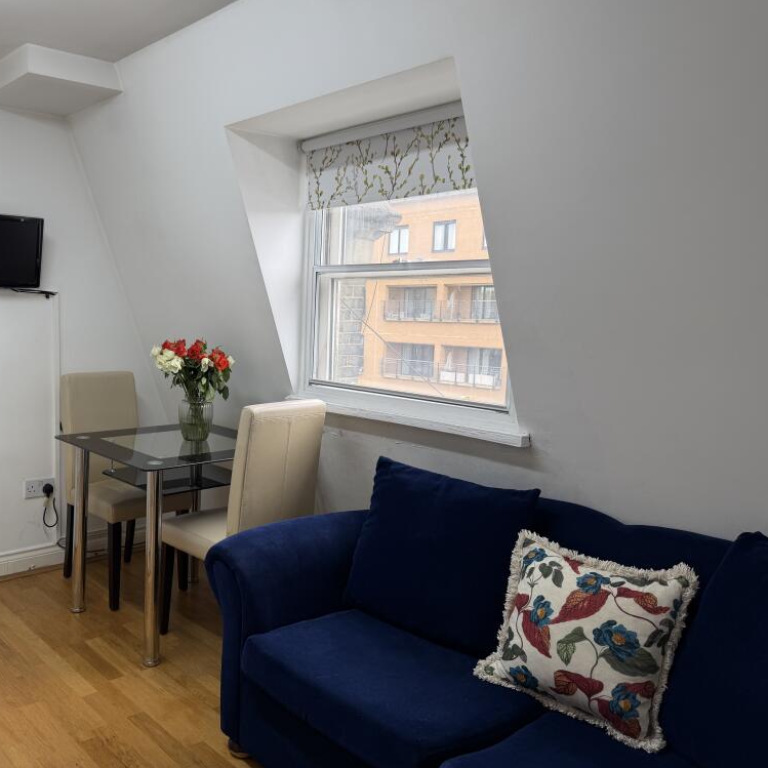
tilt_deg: -6.2
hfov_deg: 54.4
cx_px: 248
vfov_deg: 55.6
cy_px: 375
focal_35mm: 29
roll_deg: -0.7
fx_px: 728
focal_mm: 6.76
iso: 50
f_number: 1.78
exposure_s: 1/136
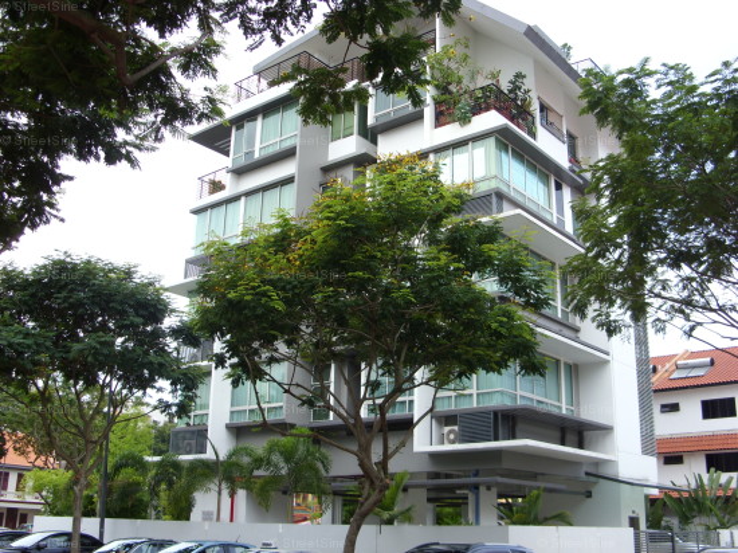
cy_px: 276
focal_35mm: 38
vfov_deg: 37.7
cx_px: 369
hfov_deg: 49.0
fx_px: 810
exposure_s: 1/353
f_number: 2.8
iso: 50
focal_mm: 6.3
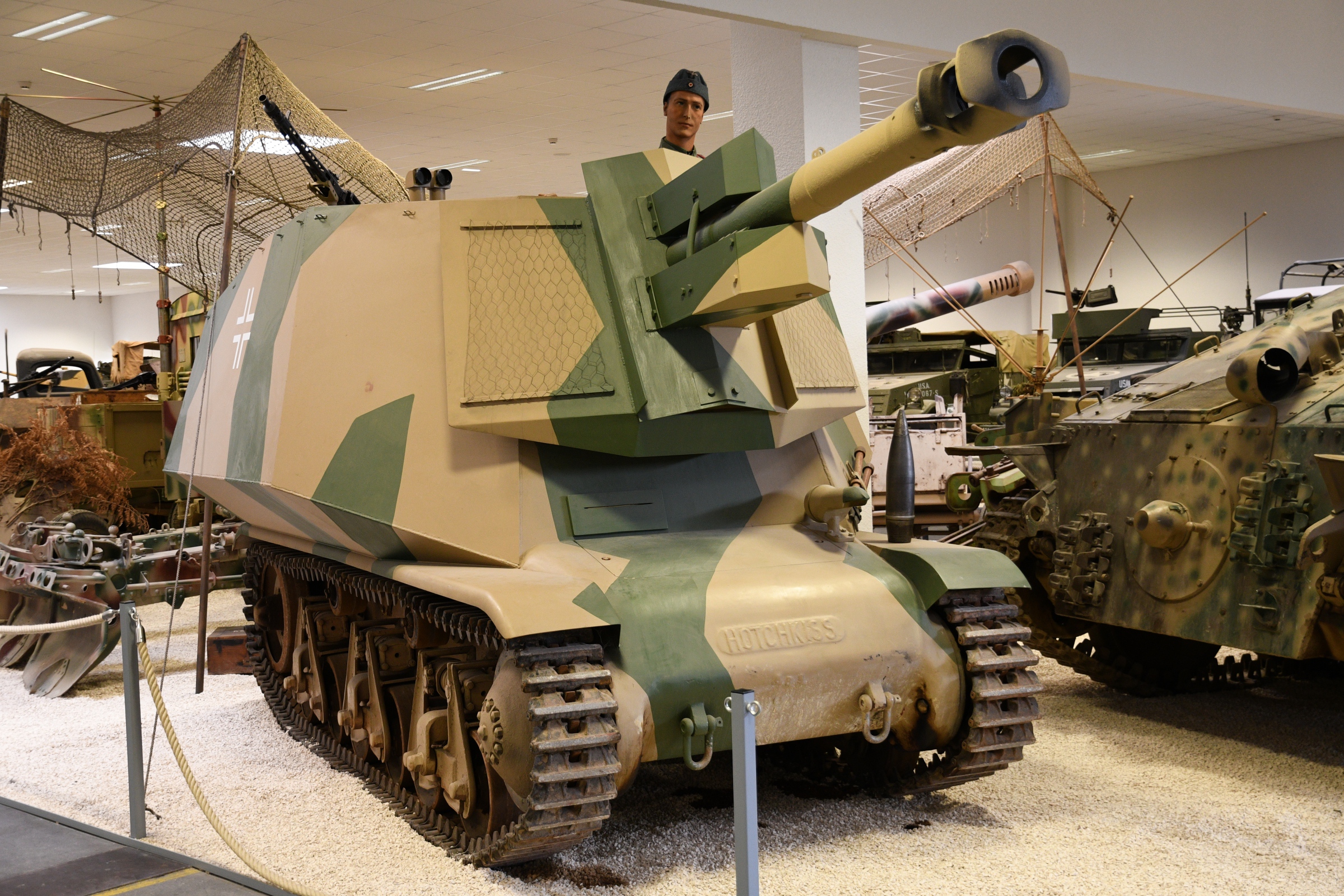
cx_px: 672
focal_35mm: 45
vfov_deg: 29.9
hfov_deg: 43.6
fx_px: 1680
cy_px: 448
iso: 800
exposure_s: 1/50
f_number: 3.5
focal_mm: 30
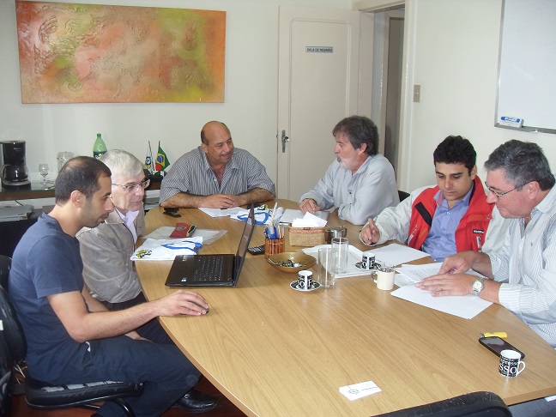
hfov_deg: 54.0
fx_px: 546
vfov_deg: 41.8
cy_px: 208
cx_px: 278
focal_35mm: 34
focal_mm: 6.3
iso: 160
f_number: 2.8
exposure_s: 1/45
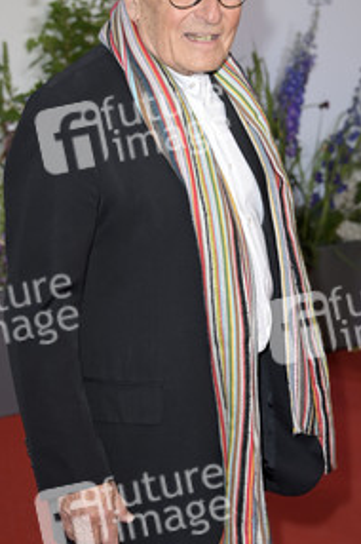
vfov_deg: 16.3
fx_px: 1900
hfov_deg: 10.9
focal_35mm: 126
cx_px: 188
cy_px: 224
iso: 640
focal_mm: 90
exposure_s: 1/250
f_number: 6.3
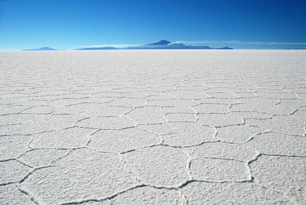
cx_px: 153
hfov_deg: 57.2
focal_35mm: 33
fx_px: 281
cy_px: 102
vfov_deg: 40.0
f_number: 8
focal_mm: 22
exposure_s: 1/250
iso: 100
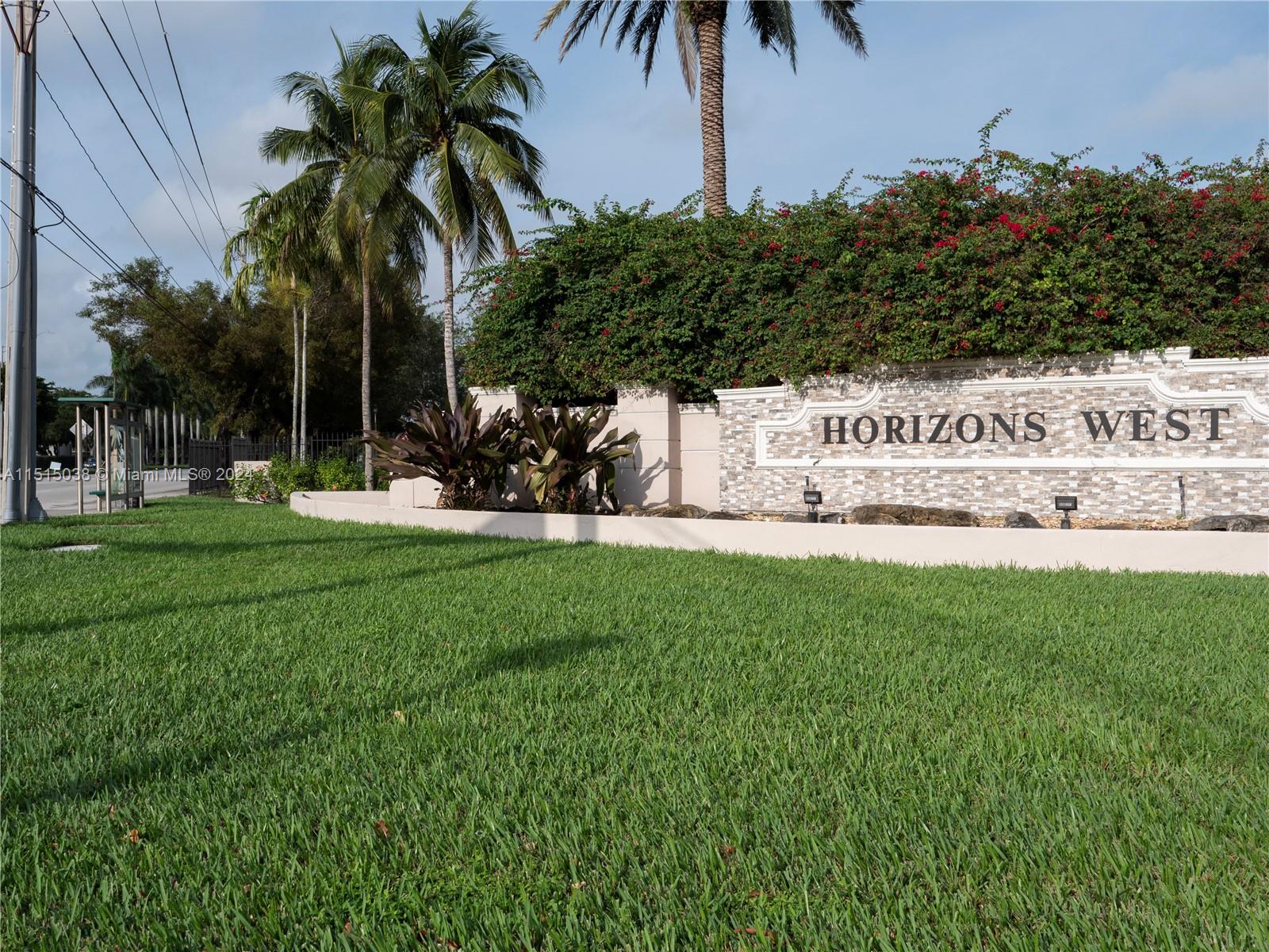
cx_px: 634
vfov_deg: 44.2
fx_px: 1173
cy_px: 476
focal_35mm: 32
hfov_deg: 56.8
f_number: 7.1
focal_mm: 16
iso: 200
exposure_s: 1/500
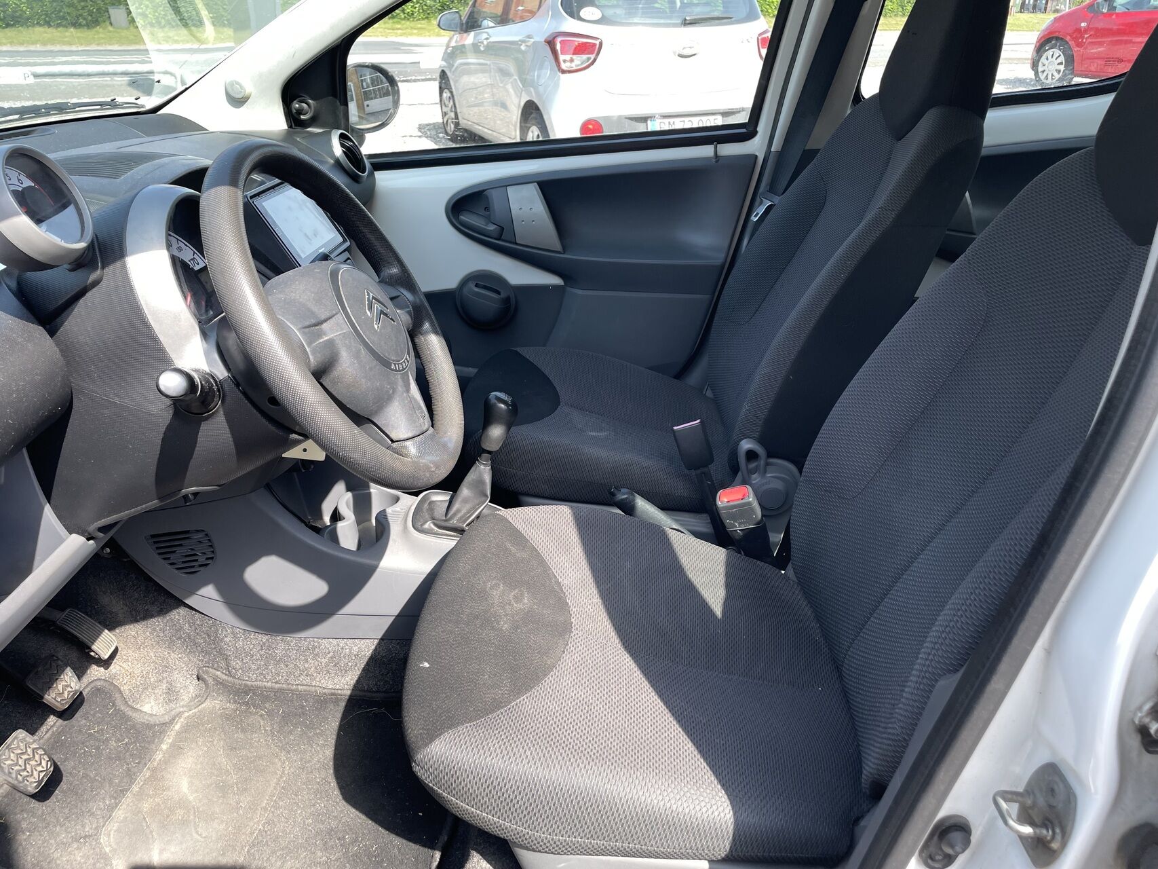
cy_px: 434
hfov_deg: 67.3
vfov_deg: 53.1
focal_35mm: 26
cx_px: 579
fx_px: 870
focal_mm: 4.2
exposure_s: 1/561
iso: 32
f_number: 1.6
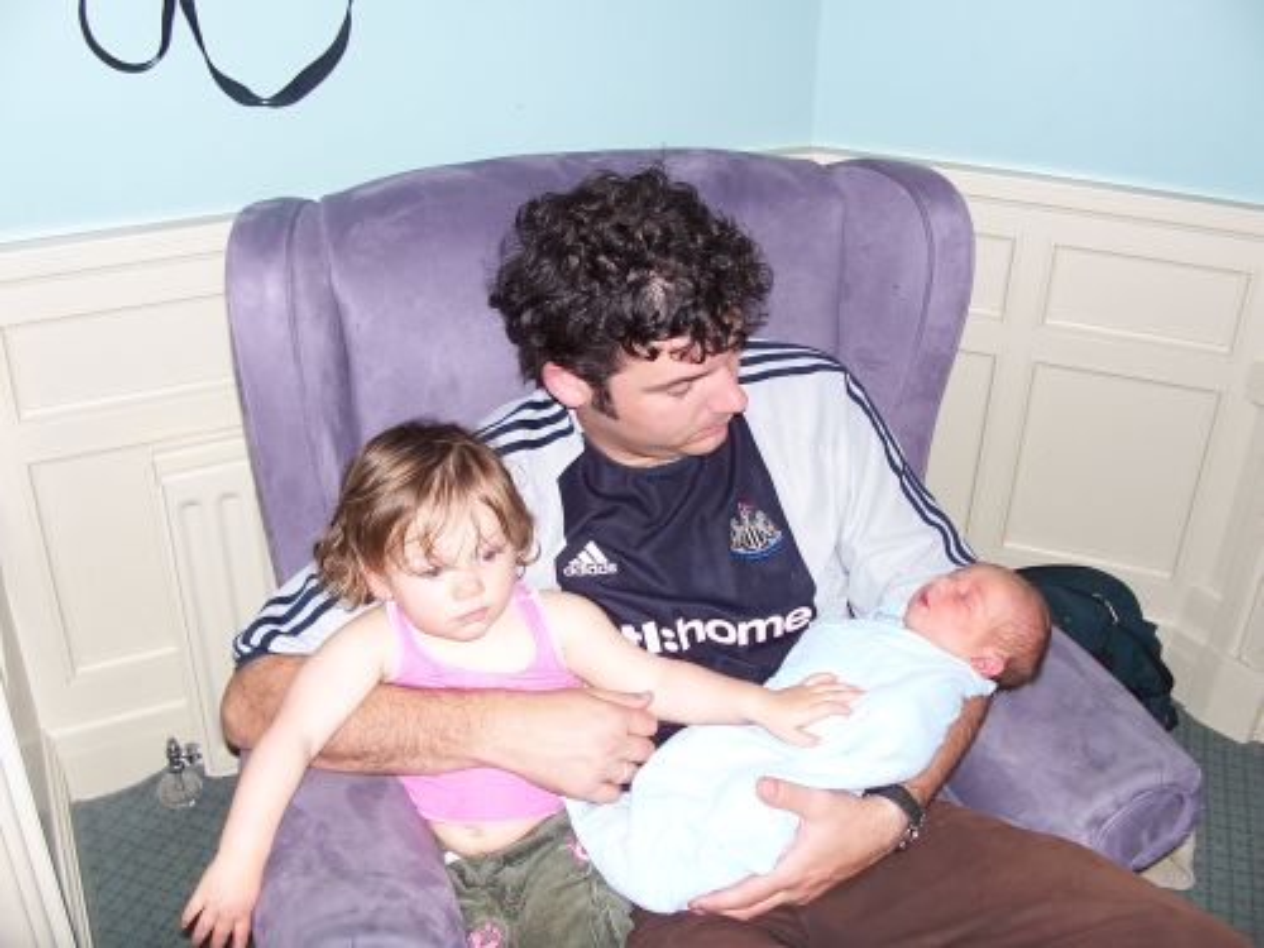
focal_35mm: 35
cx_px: 632
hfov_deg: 52.6
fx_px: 1278
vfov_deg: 40.7
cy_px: 474
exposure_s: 1/60
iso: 80
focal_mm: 6
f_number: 2.8
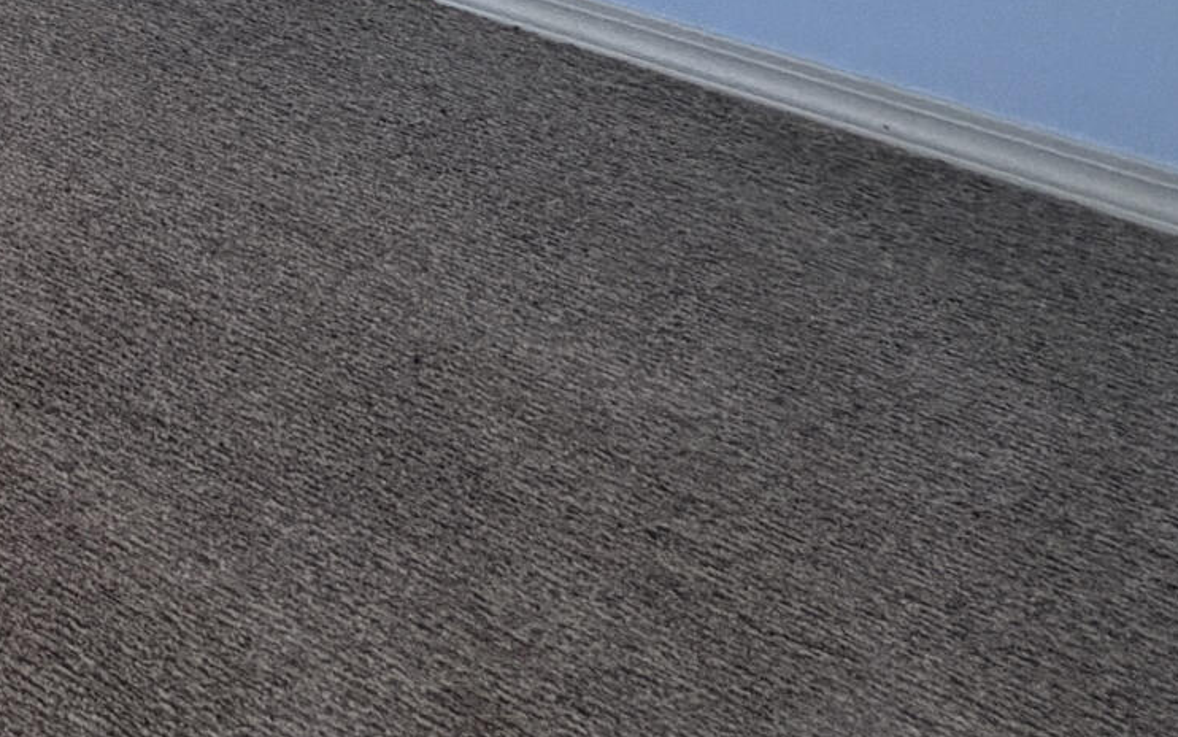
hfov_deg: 19.4
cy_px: -837
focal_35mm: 60
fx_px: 1927
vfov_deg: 15.8
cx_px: -1170
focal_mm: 2.22
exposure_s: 1/120
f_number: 2.2
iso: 200
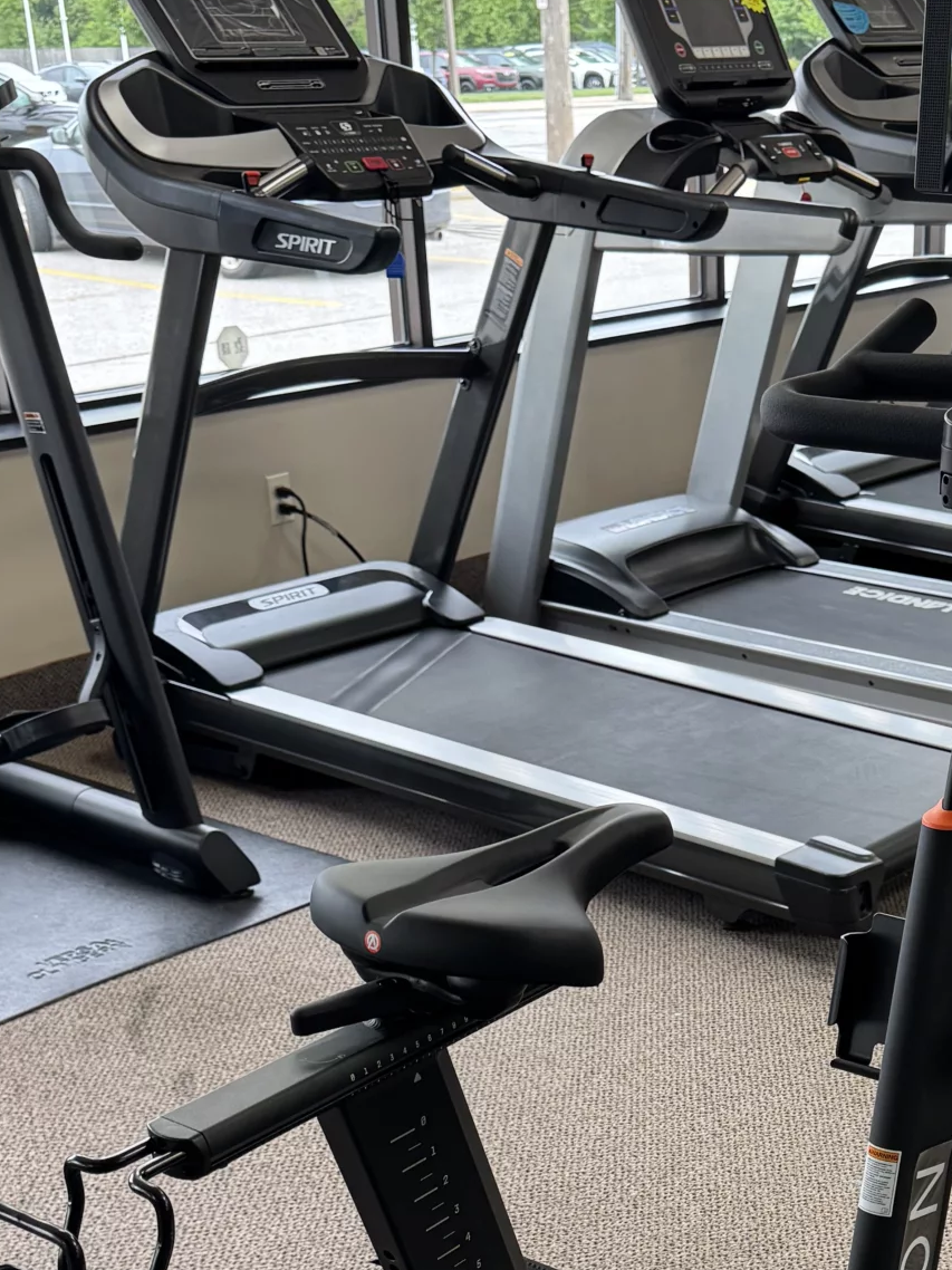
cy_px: 1072
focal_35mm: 54
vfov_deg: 34.1
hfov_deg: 26.6
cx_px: 737
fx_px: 1981
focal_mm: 6.76
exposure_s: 1/120
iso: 160
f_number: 1.78
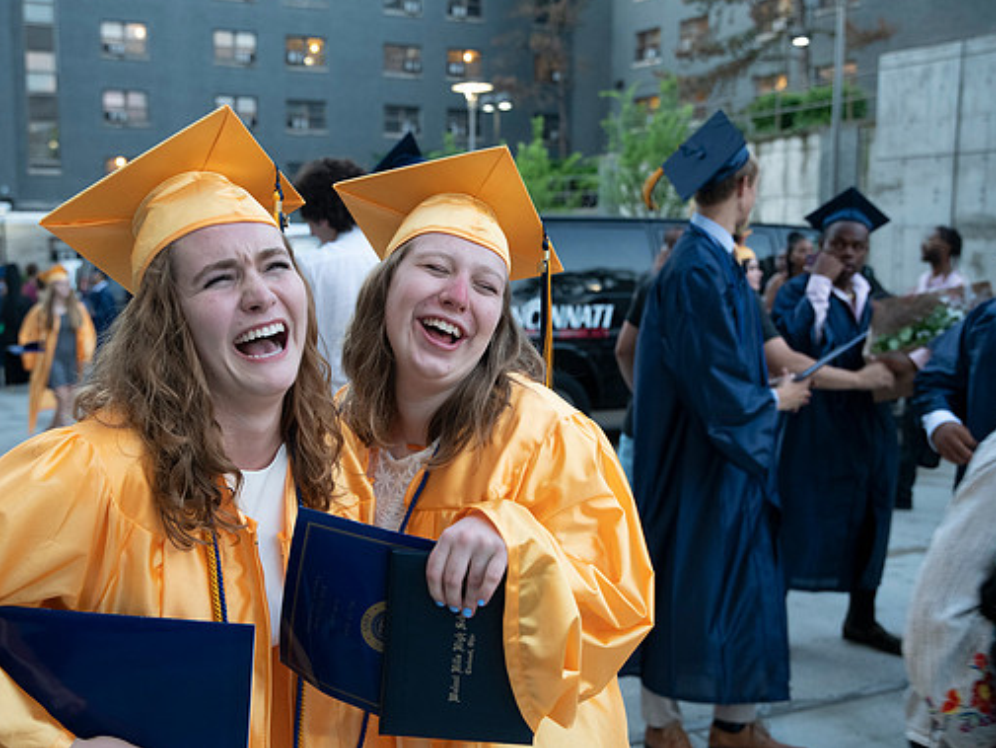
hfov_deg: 44.7
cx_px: 444
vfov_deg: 34.4
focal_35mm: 42
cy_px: 368
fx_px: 1209
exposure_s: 1/100
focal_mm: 38
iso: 2000
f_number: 4
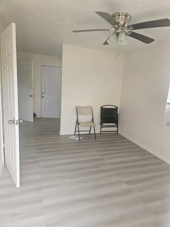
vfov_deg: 73.9
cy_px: 114
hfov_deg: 58.9
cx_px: 85
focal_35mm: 23
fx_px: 151
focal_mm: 6.3
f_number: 1.7
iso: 64
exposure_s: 1/180
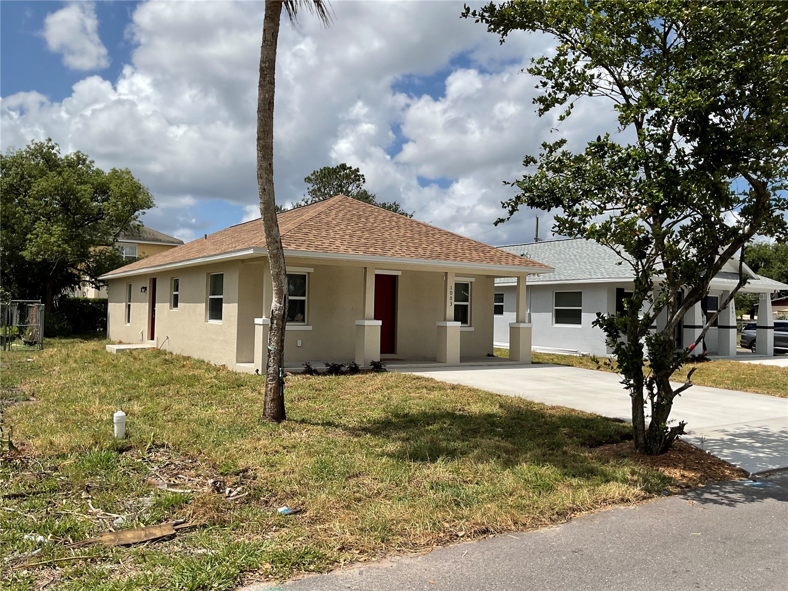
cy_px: 296
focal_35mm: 29
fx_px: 660
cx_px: 394
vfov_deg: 48.2
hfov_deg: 61.7
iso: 16
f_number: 1.8
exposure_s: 1/3322
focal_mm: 3
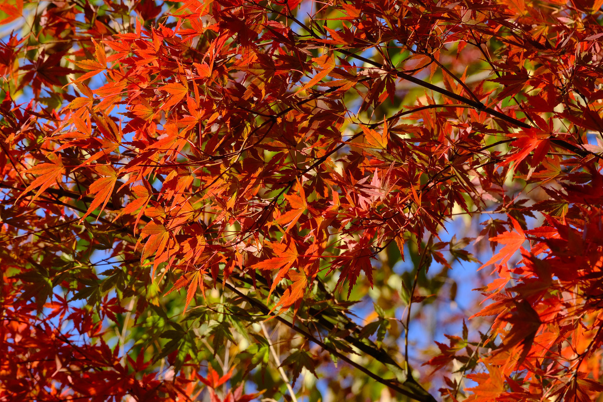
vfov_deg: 6.8
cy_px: 201
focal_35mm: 203
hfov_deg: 10.1
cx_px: 302
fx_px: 3400
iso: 640
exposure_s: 1/80
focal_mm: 135
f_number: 16
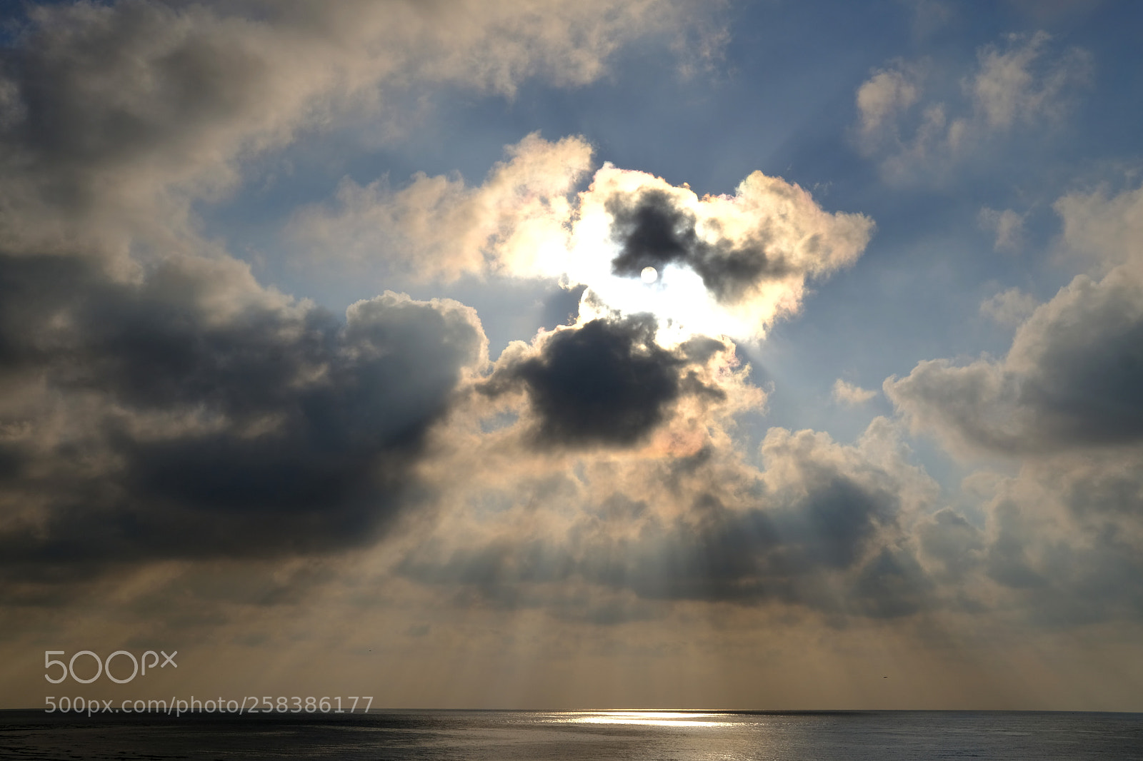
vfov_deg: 25.5
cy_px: 380
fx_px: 1682
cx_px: 572
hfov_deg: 37.5
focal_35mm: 53
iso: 200
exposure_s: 1/850
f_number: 16
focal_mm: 35
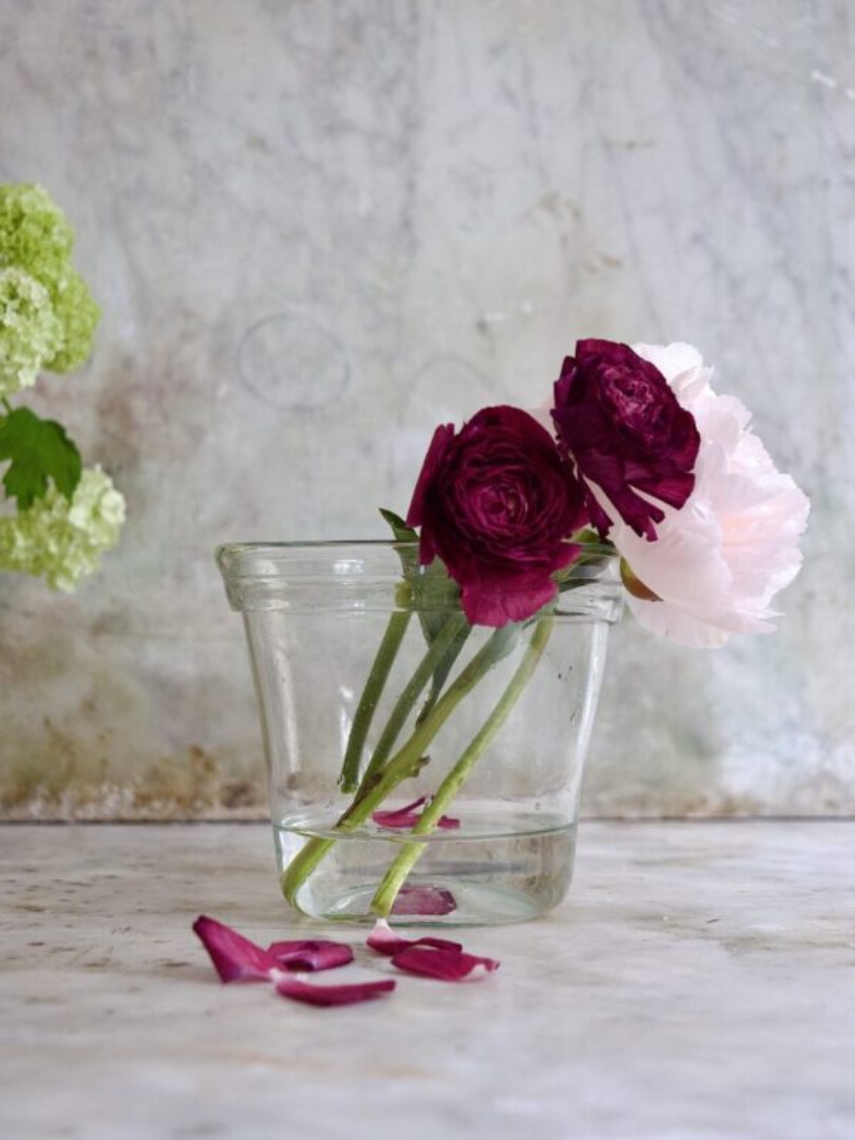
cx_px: 428
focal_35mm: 68
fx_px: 2239
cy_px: 570
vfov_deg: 28.6
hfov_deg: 21.6
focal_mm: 34
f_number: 3.8
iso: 400
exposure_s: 1/80
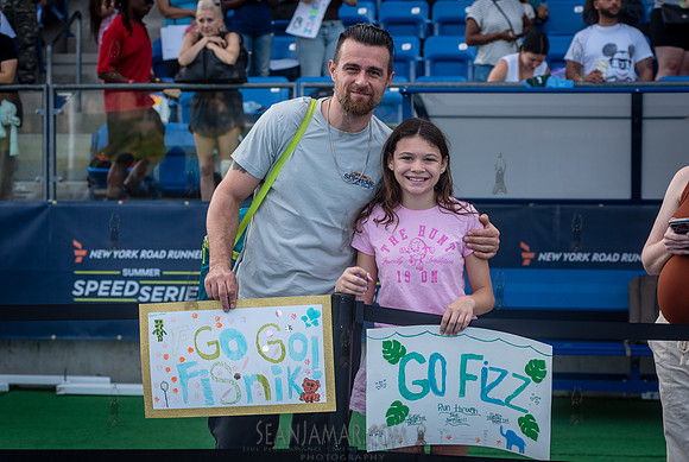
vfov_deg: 15.2
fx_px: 1729
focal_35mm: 90
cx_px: 358
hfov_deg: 22.5
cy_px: 237
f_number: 4.5
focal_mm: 80
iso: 160
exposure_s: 1/500
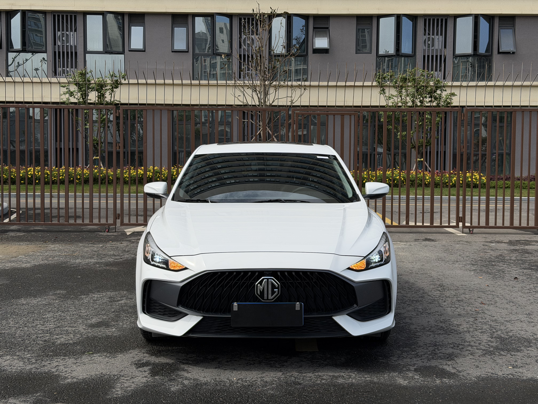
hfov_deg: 39.7
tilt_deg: -2.7
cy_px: 202
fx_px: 746
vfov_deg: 30.3
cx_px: 269
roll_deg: -0.3
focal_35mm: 48
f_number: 1.78
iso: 80
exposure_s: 1/7874
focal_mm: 6.76
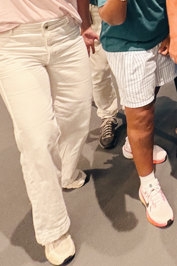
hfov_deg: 26.3
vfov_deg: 37.0
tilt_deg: -11.8
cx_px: 226
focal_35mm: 44
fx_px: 324
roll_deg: +0.5
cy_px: -31
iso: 800
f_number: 2.2
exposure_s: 1/50
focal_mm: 2.22
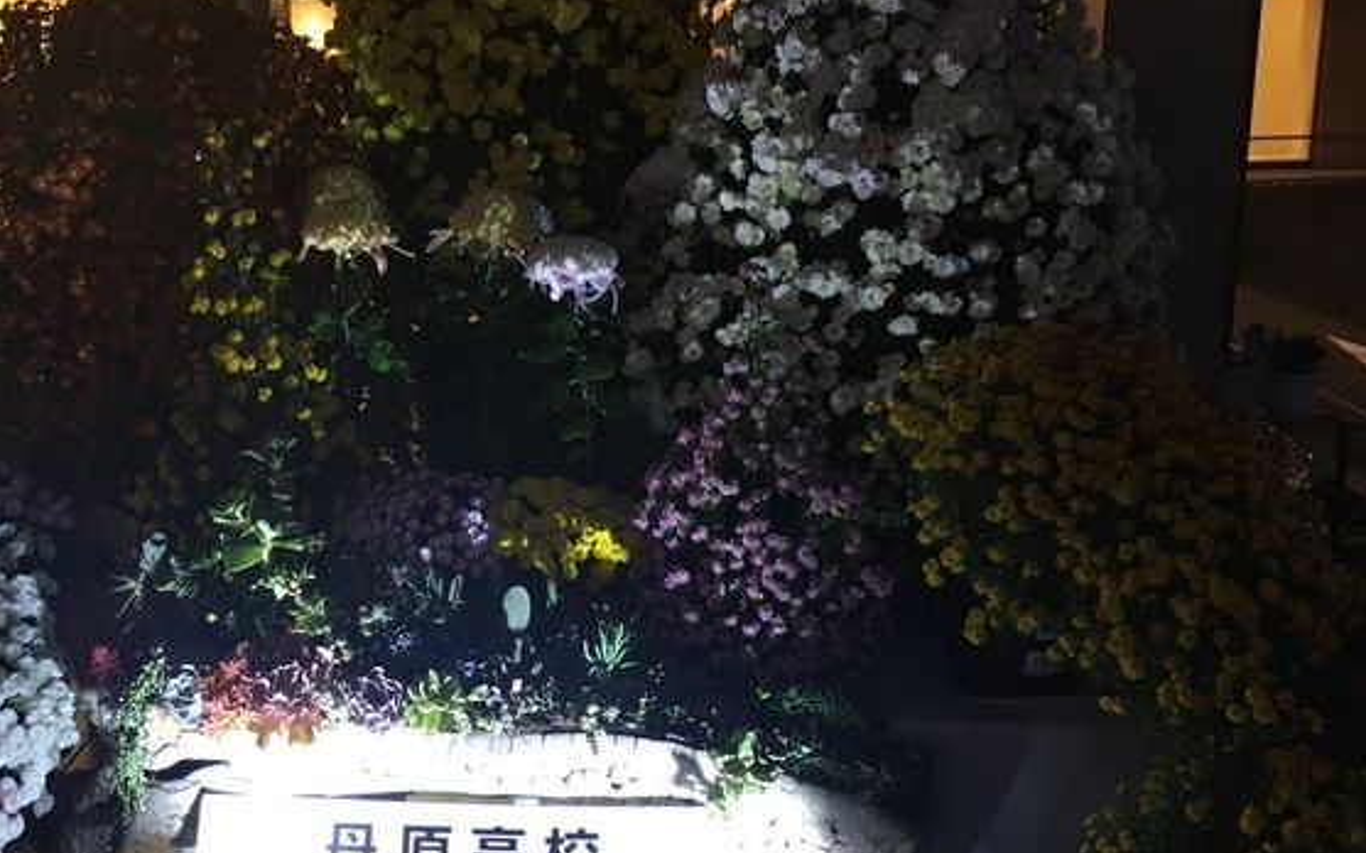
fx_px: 1675
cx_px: 408
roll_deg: +0.6
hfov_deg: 43.5
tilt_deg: -13.3
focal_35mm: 45
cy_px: 523
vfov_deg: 28.5
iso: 160
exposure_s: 1/30
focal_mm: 4.15
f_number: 2.2
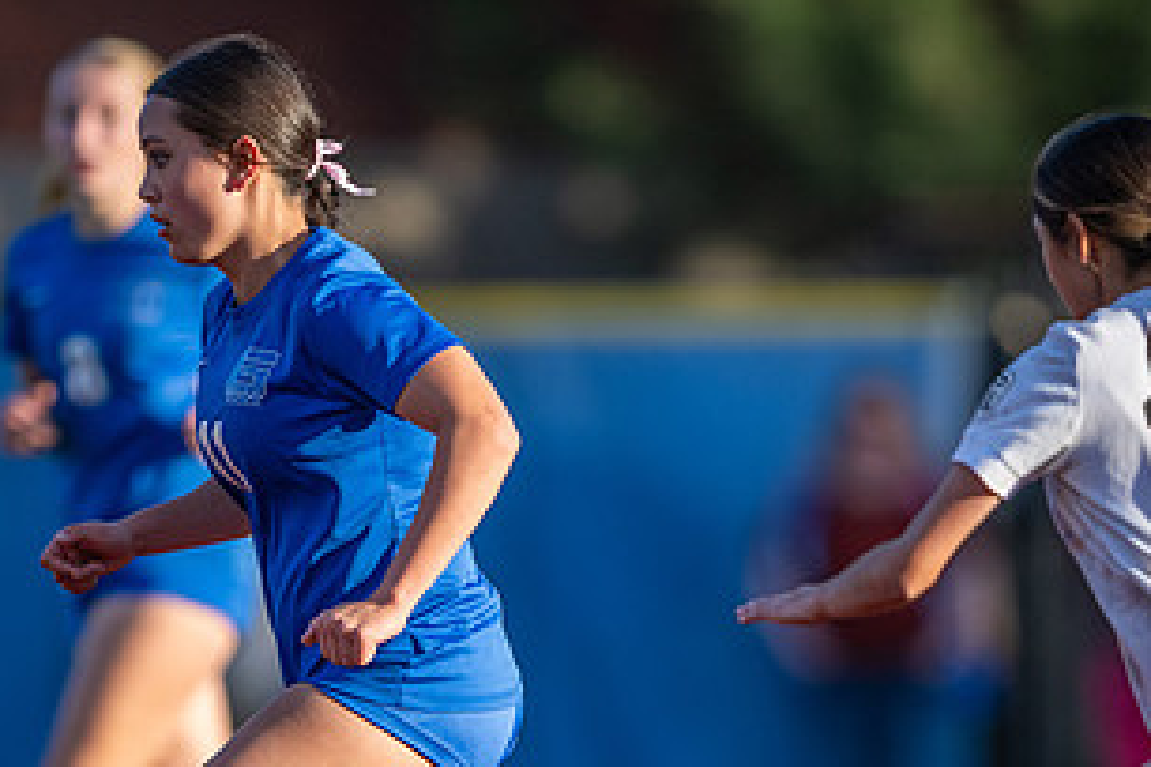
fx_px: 35390
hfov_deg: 1.9
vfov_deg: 1.2
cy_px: 724
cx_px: 377
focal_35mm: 1107
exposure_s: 1/2000
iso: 320
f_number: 2.8
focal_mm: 400
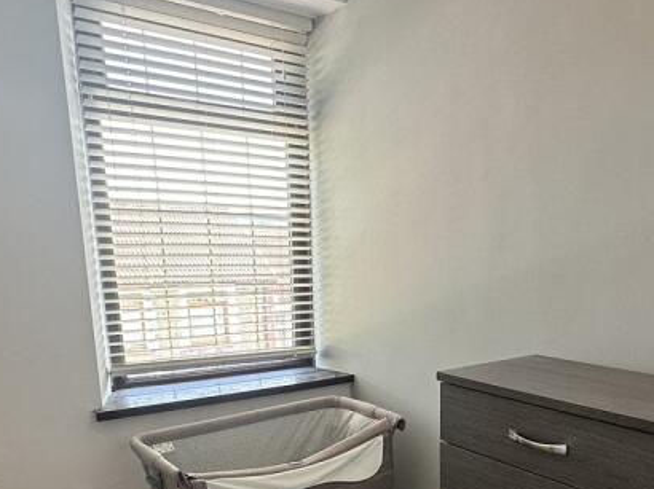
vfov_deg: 38.7
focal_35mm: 35
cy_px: 411
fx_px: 661
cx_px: 437
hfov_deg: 51.7
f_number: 2.2
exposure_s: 1/99
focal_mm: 2.22
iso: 100
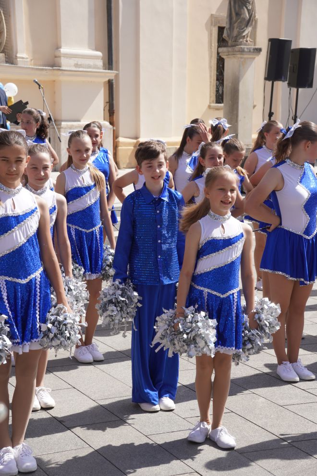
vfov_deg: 27.0
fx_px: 991
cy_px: 238
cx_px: 158
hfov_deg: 18.2
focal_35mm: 75
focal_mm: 50
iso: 100
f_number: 6.3
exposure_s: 1/250
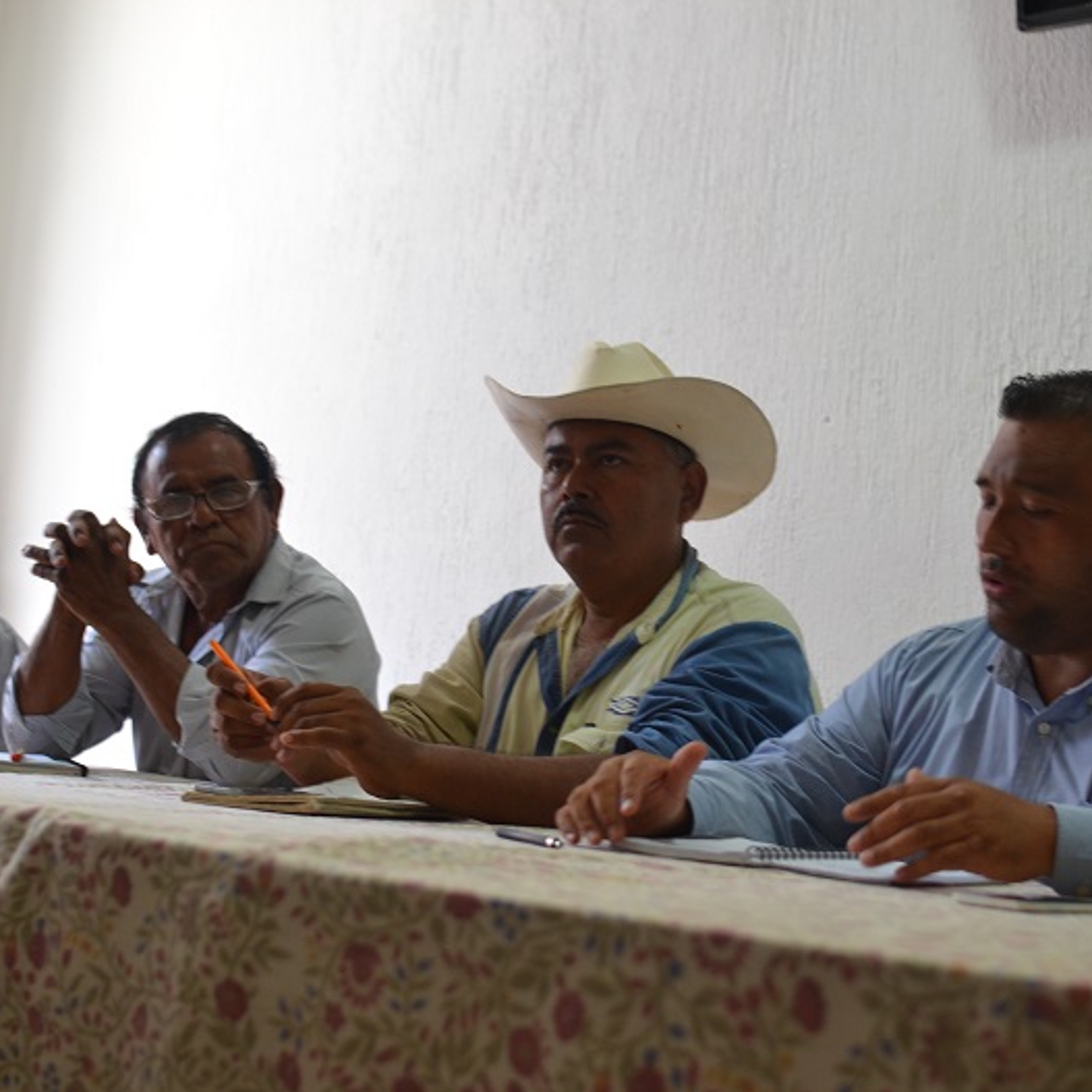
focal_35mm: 58
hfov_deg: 29.5
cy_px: 544
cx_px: 605
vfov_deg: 29.6
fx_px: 2070
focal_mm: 30
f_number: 2.5
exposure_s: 1/60
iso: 400
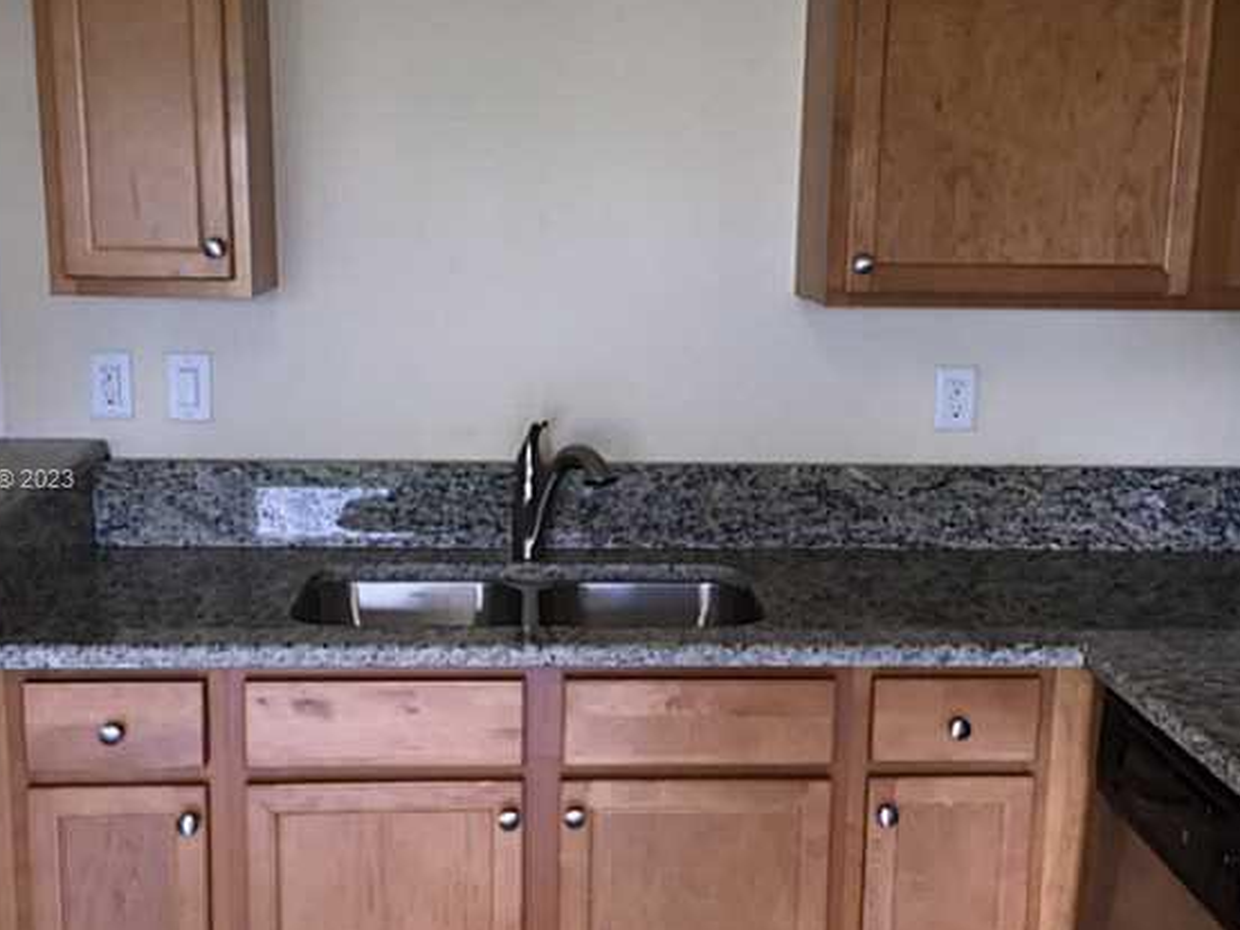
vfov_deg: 34.3
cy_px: 481
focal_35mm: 42
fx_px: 1505
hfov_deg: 44.8
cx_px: 611
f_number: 2.2
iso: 50
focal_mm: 4.15
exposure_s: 1/33
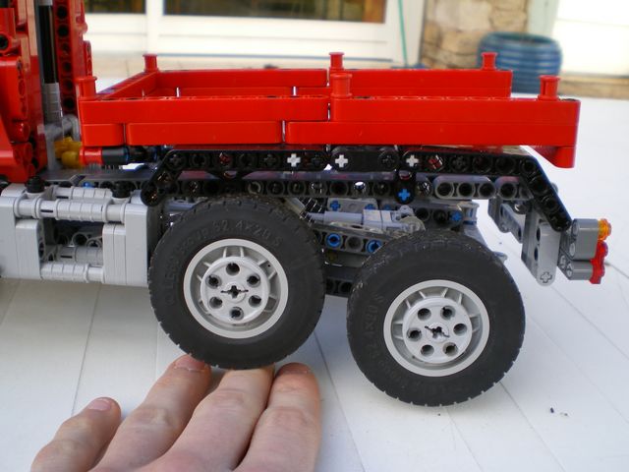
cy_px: 236
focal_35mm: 38
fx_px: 690
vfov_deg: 37.7
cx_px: 314
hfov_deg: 49.0
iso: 64
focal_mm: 6.3
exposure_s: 1/60
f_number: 3.1
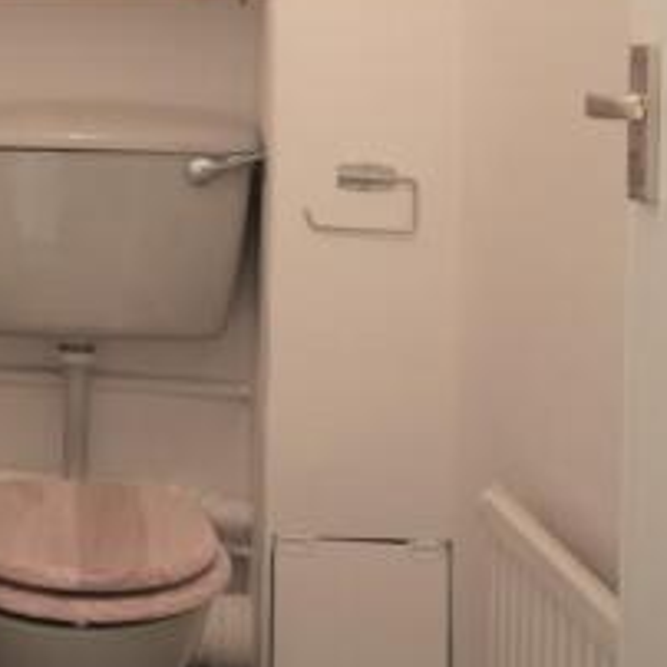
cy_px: 97
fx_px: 1534
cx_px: -117
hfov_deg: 22.7
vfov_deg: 24.0
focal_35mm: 70
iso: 400
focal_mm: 17
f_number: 5.3
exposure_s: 1/60
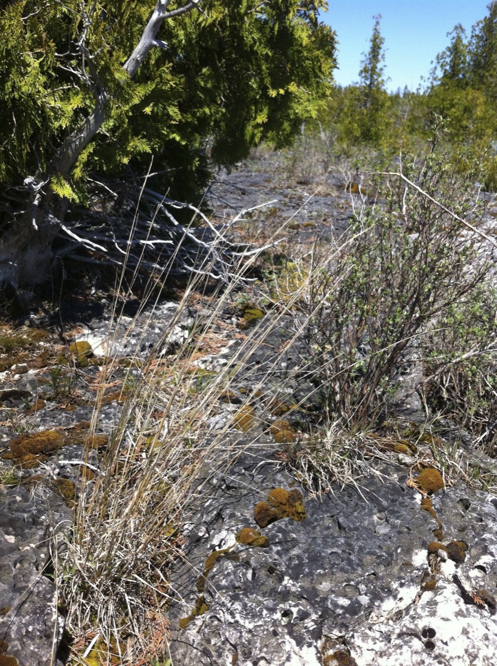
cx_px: 248
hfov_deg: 40.6
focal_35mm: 35
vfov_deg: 52.7
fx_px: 672
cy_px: 333
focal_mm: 3.85
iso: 80
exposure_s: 1/794
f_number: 2.8
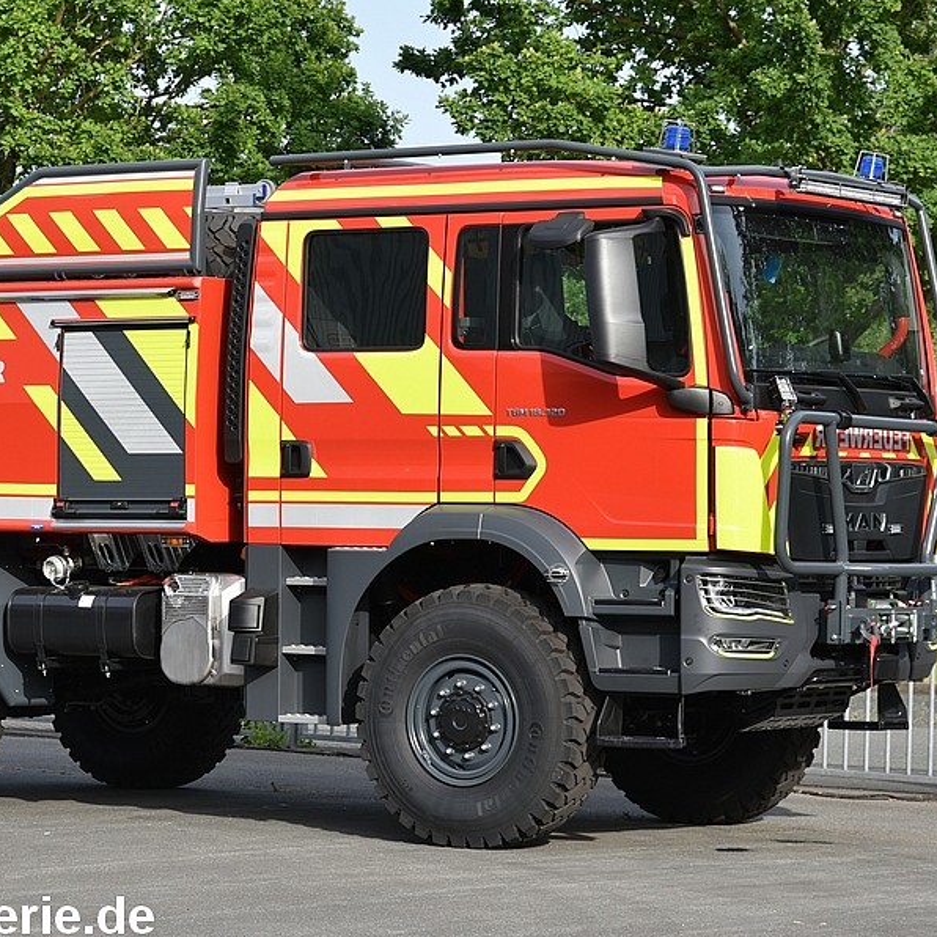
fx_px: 3338
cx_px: 324
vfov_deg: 16.0
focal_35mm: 109
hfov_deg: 15.9
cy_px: 468
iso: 200
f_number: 8
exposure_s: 1/250
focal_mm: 85
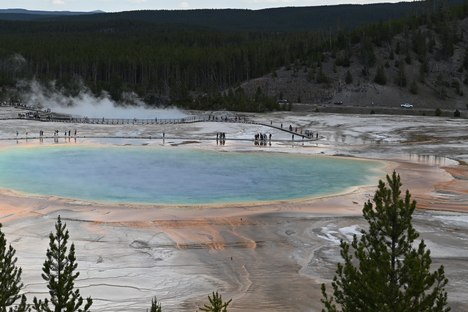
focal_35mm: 80
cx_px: 167
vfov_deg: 17.0
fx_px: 1040
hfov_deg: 25.3
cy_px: 81
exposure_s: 1/320
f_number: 9
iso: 100
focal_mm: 50
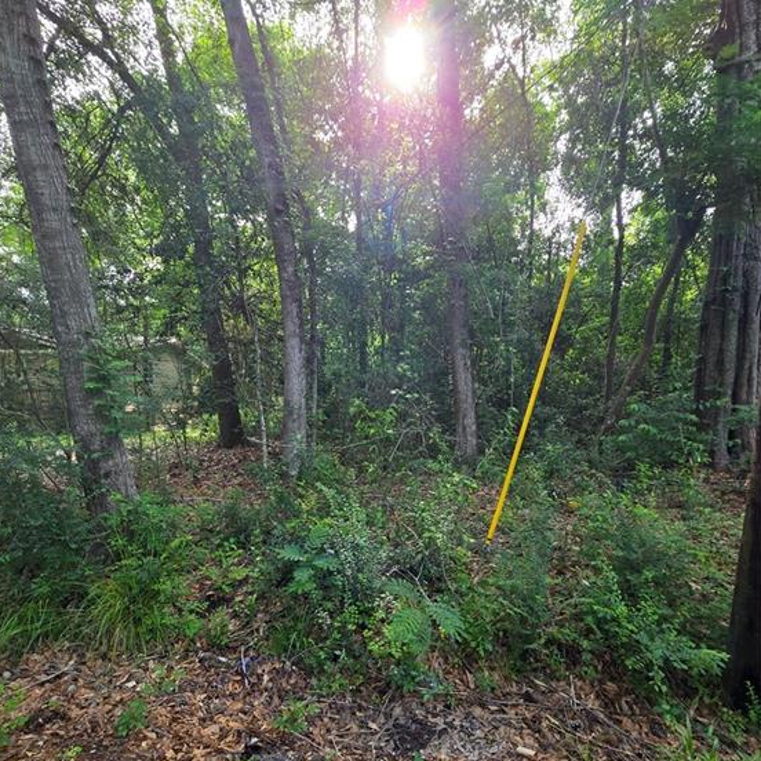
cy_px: 441
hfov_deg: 87.4
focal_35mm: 16
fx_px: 398
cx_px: 369
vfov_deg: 86.7
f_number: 2.2
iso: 50
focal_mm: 2.2
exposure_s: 1/120
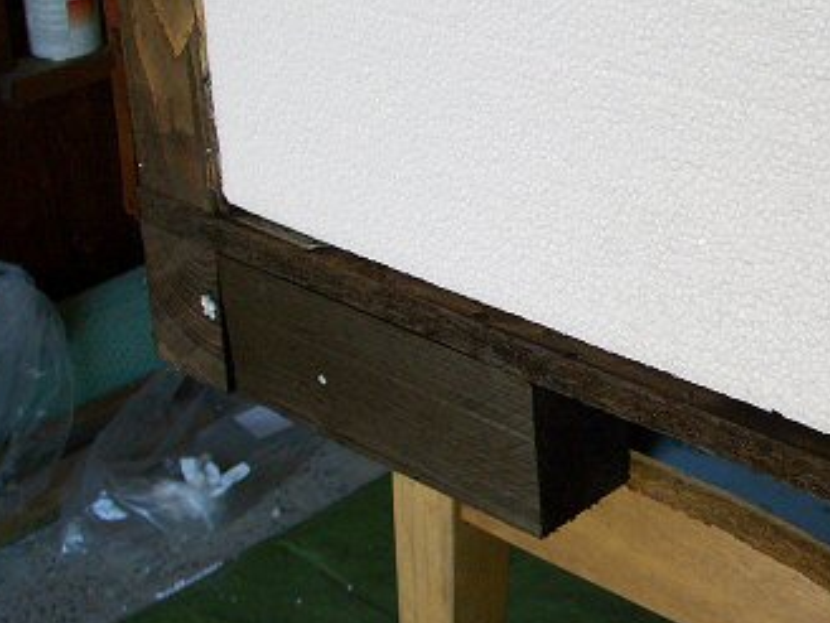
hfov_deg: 27.8
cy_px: 240
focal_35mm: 68
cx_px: 691
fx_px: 1631
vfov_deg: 21.6
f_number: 4.3
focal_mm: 5.8
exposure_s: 1/200
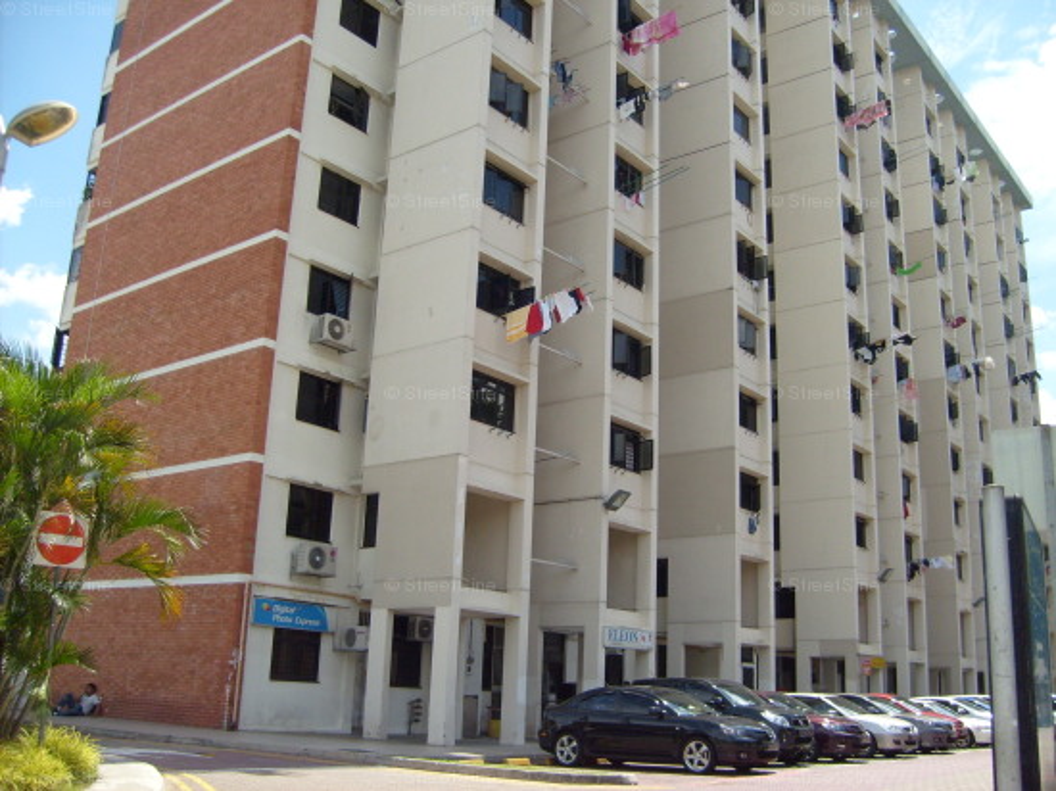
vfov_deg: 40.7
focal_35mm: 35
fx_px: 1067
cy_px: 396
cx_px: 528
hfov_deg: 52.6
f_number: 7.1
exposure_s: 1/180
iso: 80
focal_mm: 5.8
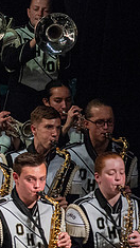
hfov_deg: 1.6
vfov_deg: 2.8
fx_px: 5127
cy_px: 106
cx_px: -132
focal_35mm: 776
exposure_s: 1/400
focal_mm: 300
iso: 5000
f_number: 5.6
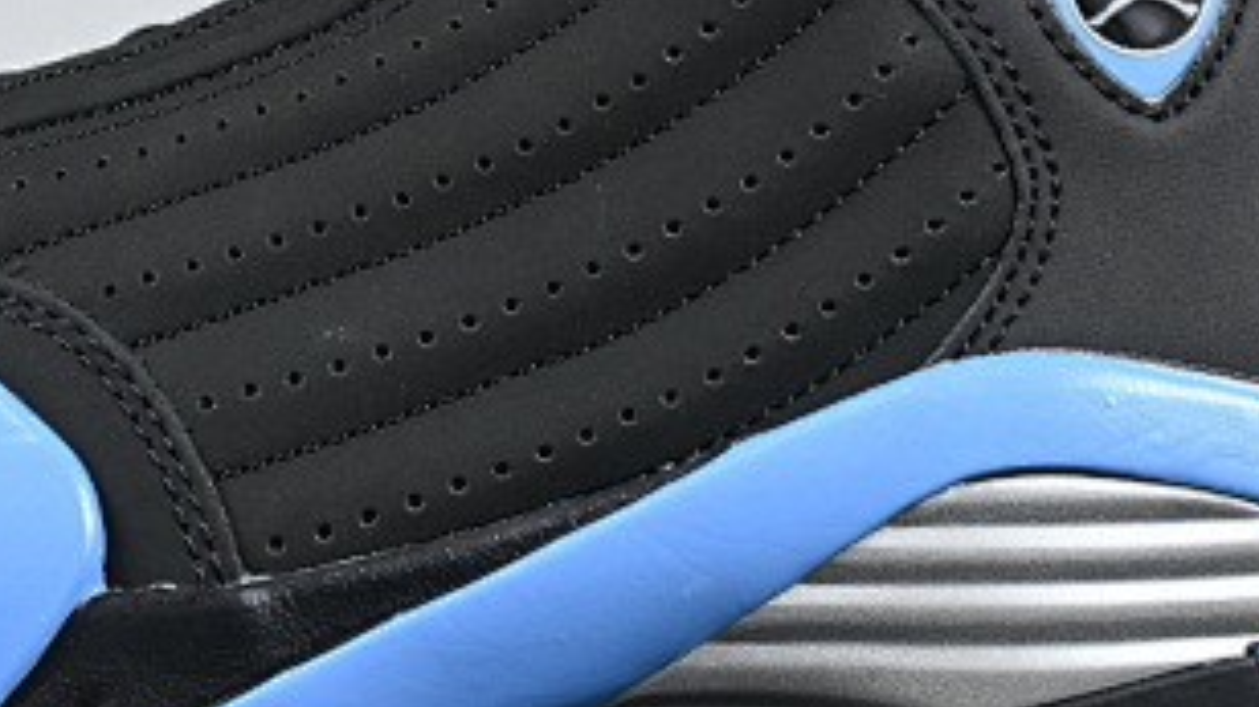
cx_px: 401
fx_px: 5440
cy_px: 63
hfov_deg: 13.2
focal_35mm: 163
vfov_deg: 7.4
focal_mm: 40
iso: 800
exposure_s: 1/125
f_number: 5.6
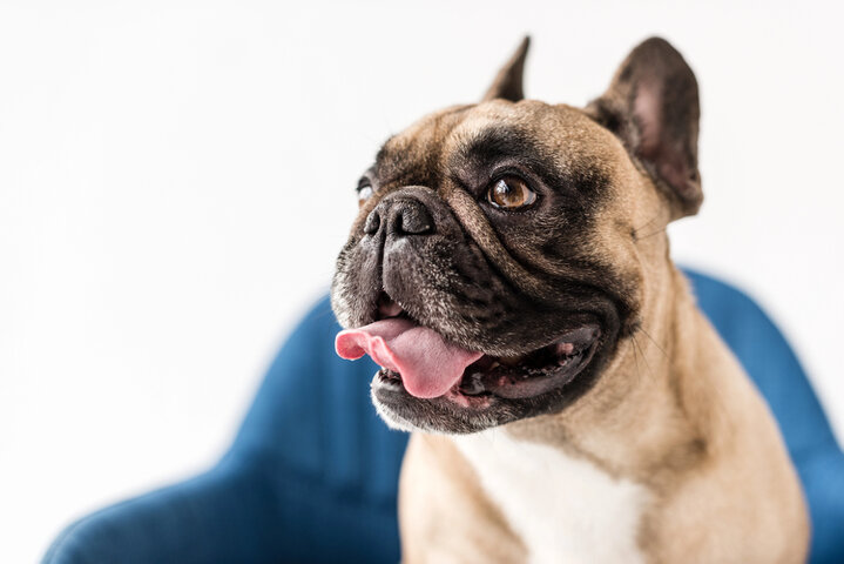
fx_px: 1173
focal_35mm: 50
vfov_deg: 27.0
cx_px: 422
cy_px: 282
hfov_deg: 39.6
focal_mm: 50
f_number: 2.8
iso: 320
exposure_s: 1/400
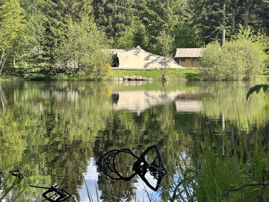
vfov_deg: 19.1
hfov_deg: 25.3
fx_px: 598
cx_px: 134
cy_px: 101
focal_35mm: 77
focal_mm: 9
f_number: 2.8
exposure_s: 1/224
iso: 32
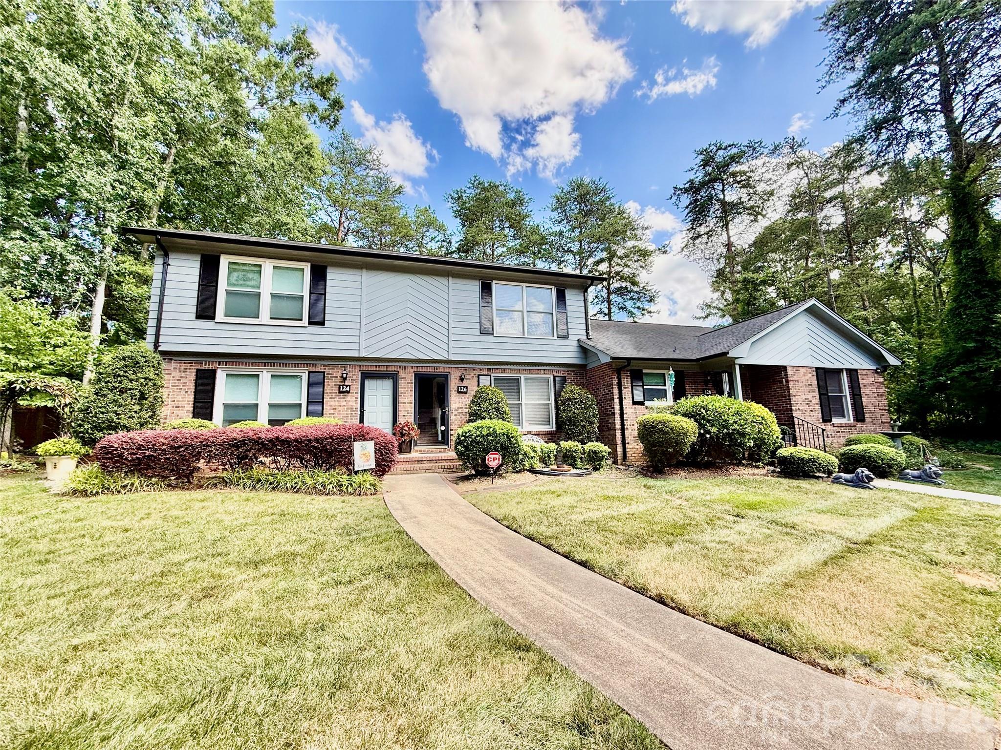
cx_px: 500
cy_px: 375
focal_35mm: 14
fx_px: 405
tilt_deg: +8.6
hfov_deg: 102.1
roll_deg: +1.5
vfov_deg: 85.7
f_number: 2.2
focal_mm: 2.22
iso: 64
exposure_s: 1/393
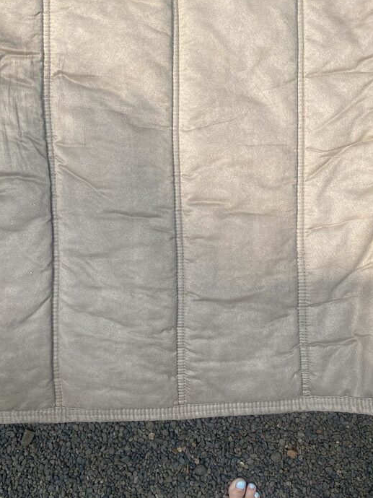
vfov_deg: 48.8
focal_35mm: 38
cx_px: 145
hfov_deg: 37.5
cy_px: 205
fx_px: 546
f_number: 1.8
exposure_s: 1/544
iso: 32
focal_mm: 4.25
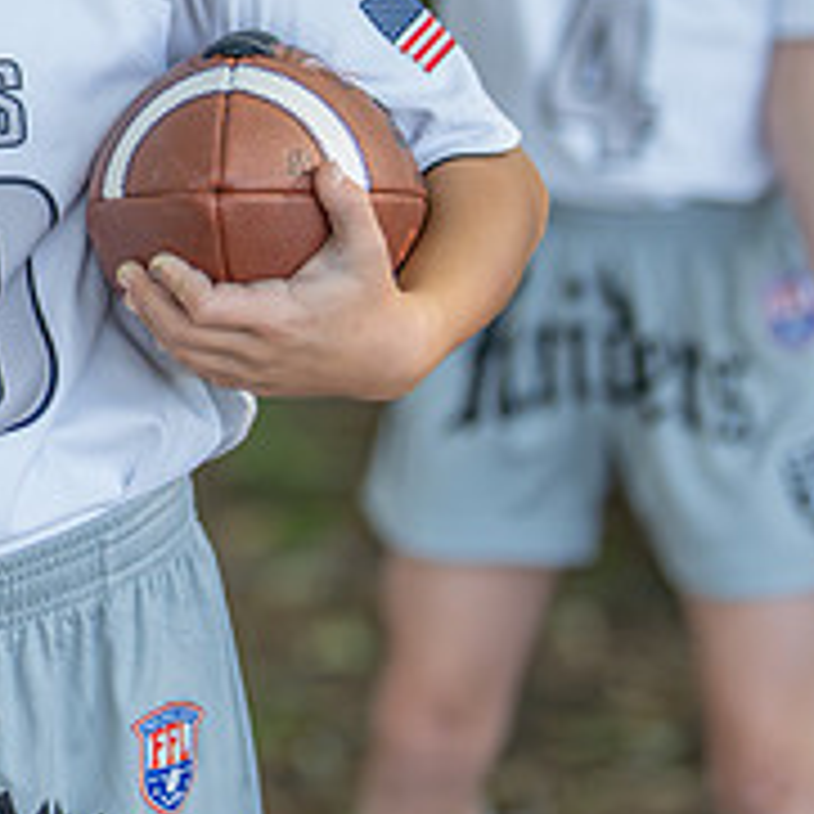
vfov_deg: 9.5
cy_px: 20
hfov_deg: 9.5
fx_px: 4842
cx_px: -119
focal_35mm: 182
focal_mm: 50
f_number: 1.2
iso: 1000
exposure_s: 1/5000
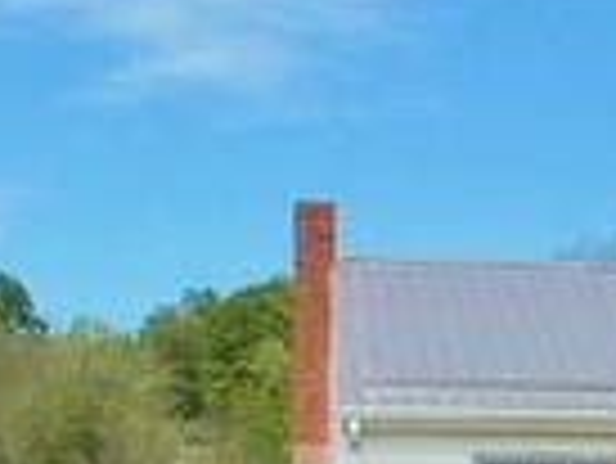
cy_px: 673
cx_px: 436
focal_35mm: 113
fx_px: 2013
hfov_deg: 17.3
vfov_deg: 12.5
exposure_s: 1/320
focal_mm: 5.45
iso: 100
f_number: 8.5
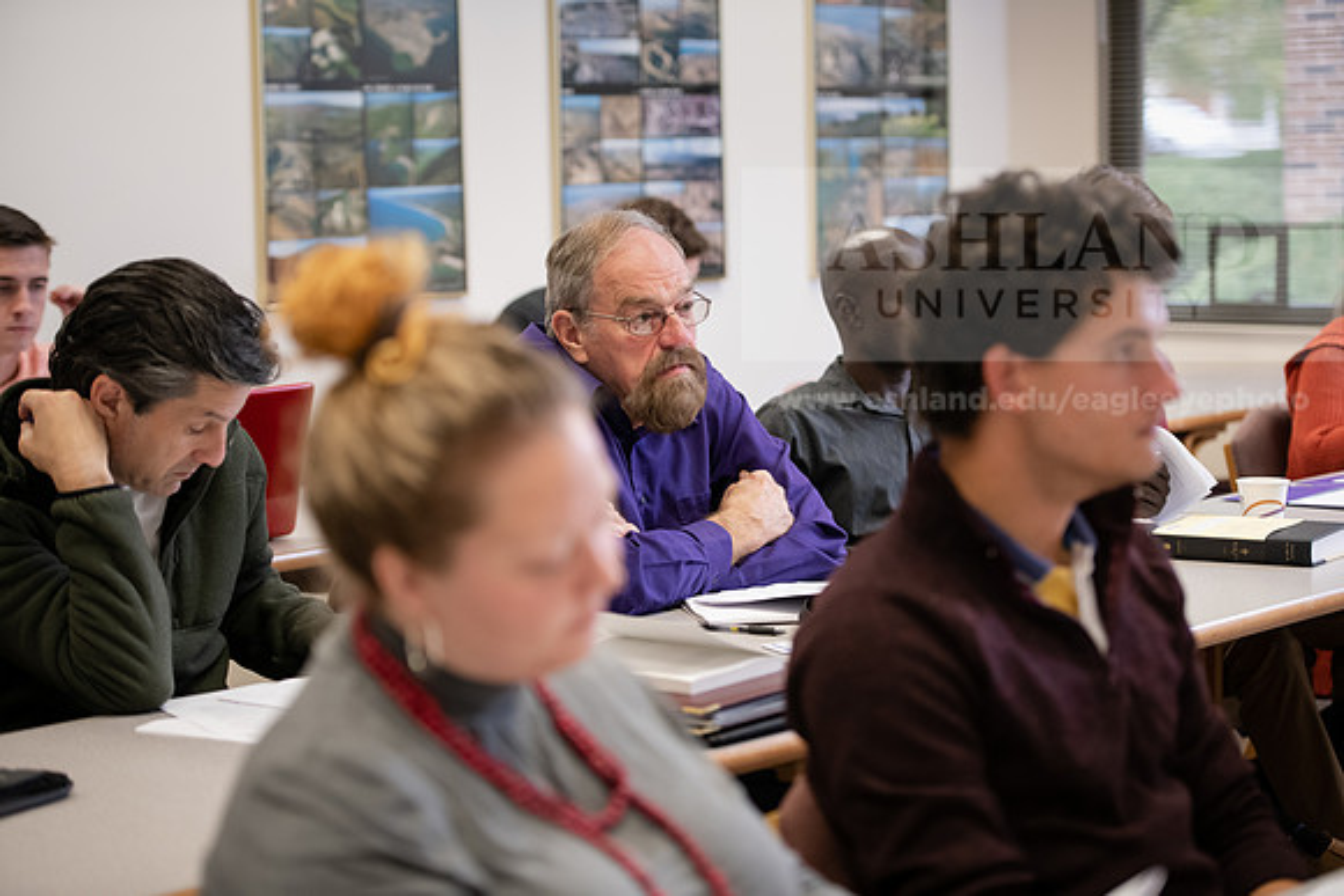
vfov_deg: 16.1
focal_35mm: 85
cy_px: 448
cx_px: 672
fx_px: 3174
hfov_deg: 23.9
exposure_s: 1/200
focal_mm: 85
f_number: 2.8
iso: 1600
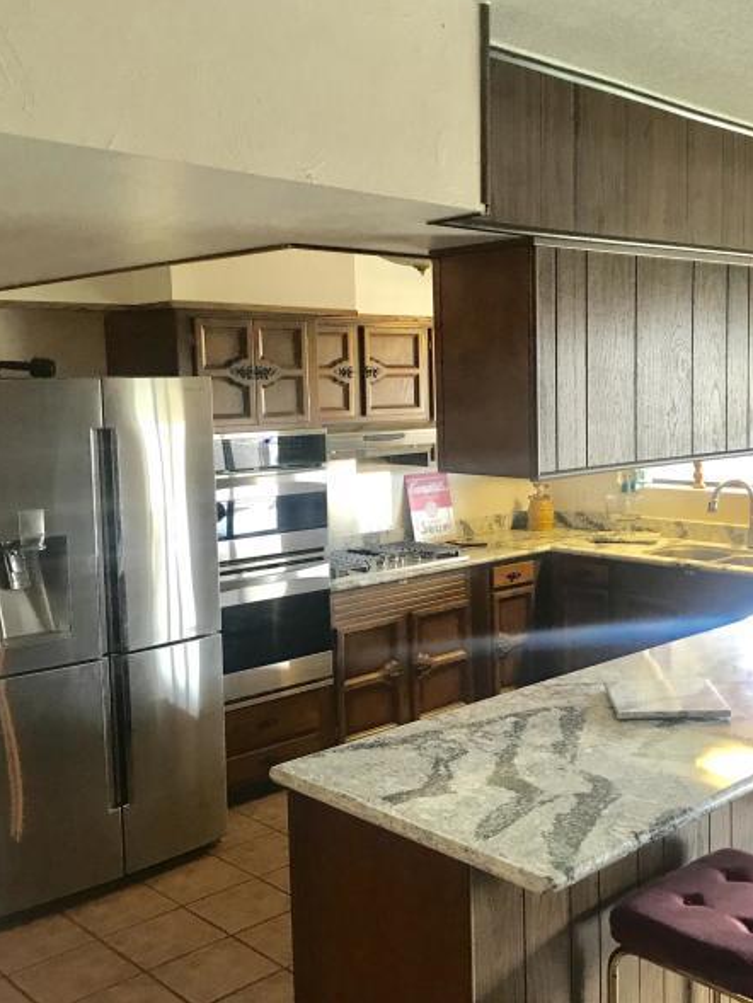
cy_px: 496
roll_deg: +0.6
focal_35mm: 38
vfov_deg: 49.0
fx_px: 1102
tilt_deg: -6.9
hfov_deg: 37.4
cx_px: 486
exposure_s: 1/17
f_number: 1.8
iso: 40
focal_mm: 3.99
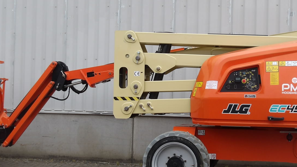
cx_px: 162
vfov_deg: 21.8
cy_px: 88
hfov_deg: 37.8
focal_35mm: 55
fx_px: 433
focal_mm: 4.9
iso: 100
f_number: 3
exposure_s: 1/740
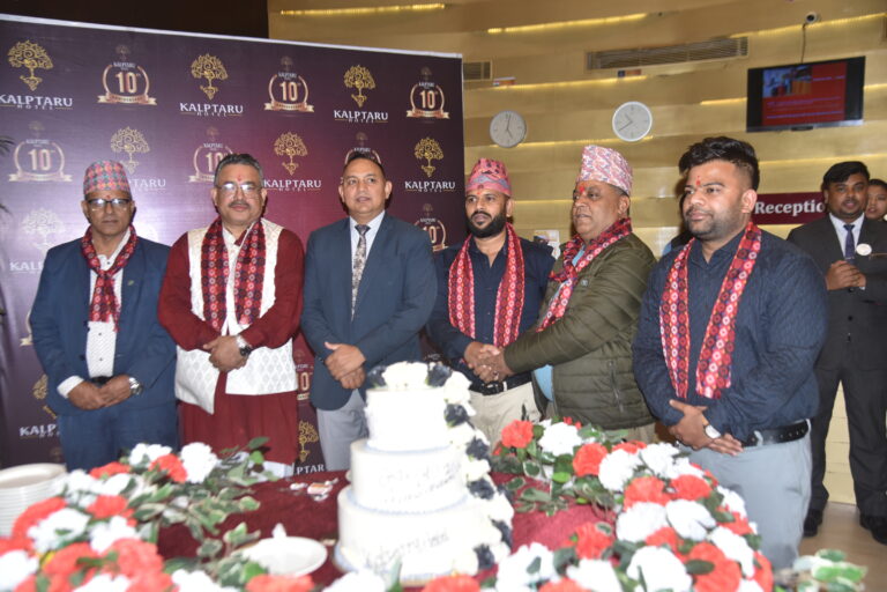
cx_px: 444
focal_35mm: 32
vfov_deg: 41.1
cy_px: 296
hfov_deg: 58.7
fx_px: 788
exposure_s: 1/100
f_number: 4
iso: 160
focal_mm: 32
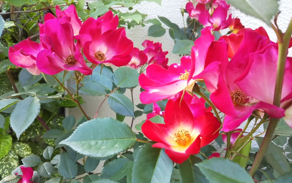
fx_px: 255
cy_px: 108
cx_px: 147
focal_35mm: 32
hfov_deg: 59.7
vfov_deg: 39.3
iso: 64
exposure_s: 1/120
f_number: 2.2
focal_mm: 4
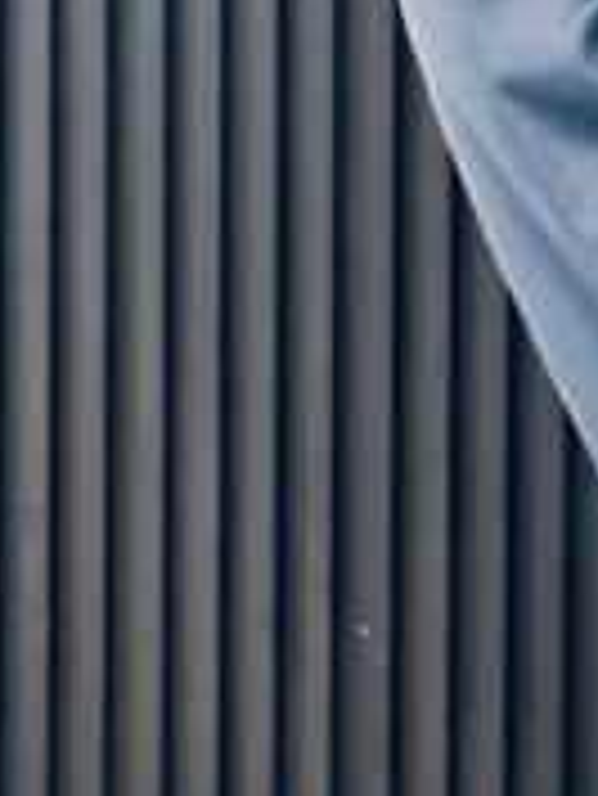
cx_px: 980
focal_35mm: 278
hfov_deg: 5.3
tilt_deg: -4.0
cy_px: -594
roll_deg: -1.5
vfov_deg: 7.0
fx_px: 6396
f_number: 1.78
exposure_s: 1/33
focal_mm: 6.86
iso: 200
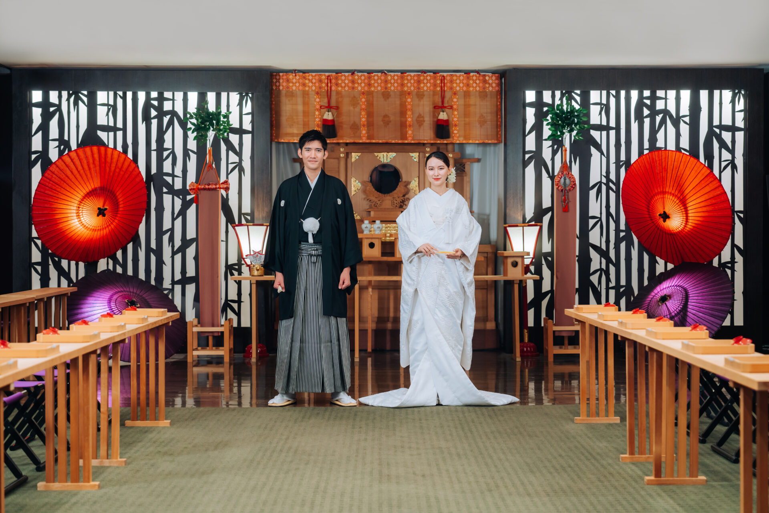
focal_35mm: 52
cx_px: 384
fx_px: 1111
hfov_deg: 38.2
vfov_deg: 26.0
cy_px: 256
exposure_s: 1/50
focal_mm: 52
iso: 400
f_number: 2.8
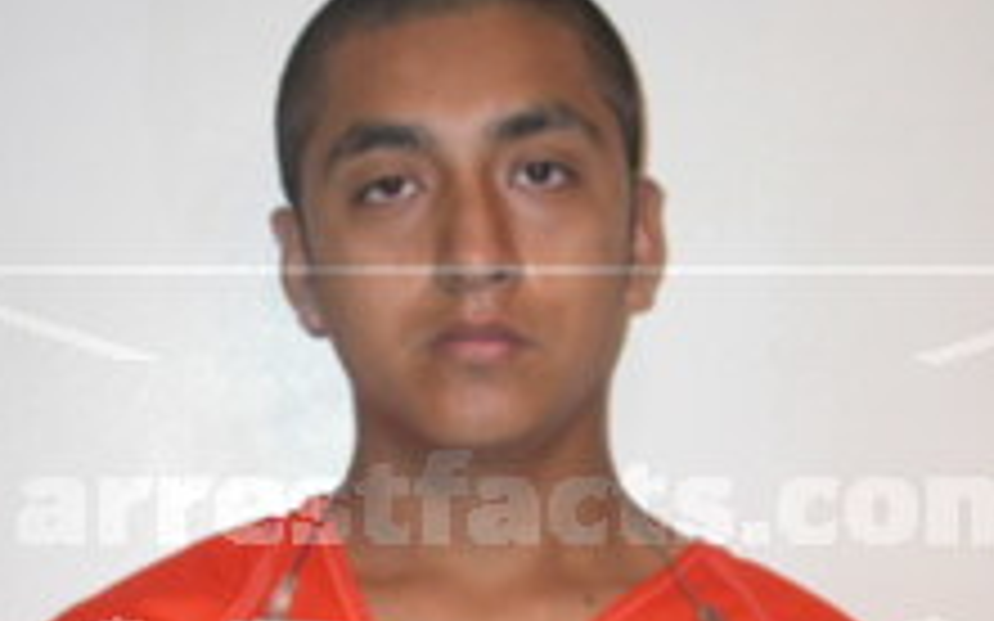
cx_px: 528
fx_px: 2871
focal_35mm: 106
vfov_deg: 12.3
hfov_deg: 19.6
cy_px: 493
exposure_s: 1/60.3
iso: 100
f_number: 3.2
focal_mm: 13.3
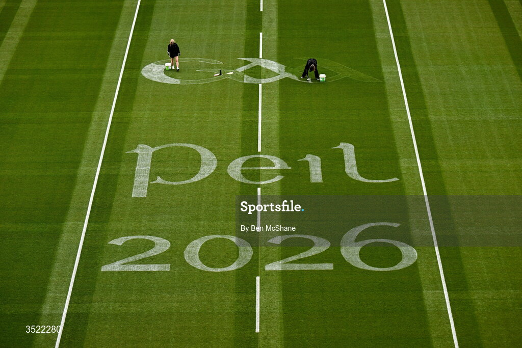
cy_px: 174
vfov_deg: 10.2
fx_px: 1958
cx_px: 261
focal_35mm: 135
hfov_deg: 15.2
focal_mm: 135
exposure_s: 1/2000
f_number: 4.5
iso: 400
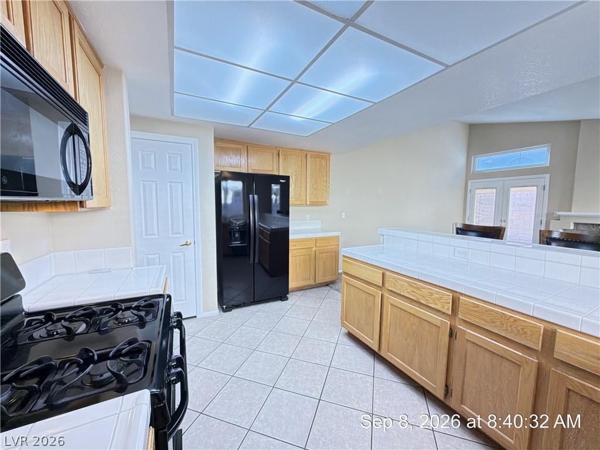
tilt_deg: -5.9
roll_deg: -0.6
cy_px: 225
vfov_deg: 85.7
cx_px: 300
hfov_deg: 102.1
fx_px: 243
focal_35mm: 14
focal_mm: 2.22
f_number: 2.2
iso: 500
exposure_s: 1/60
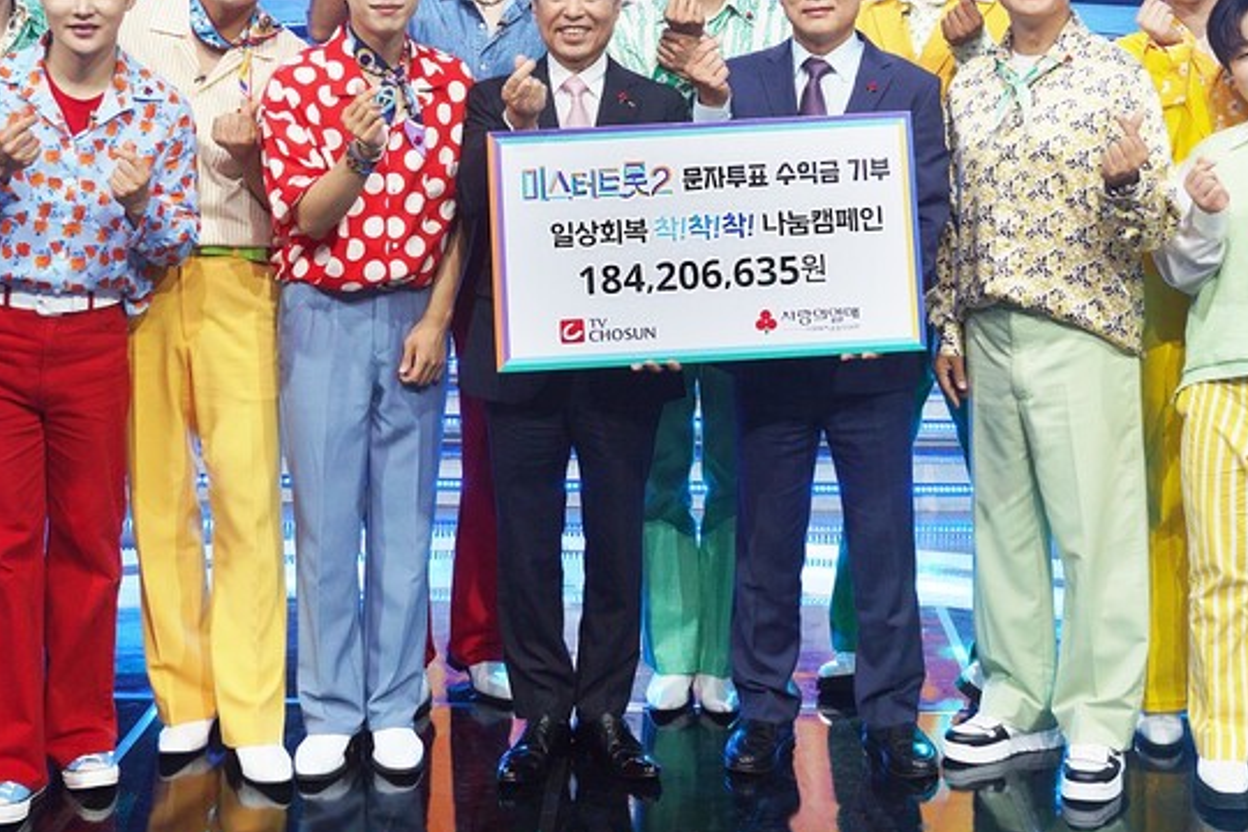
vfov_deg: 26.8
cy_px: 266
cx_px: 612
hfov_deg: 39.6
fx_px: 1733
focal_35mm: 50
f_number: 5.6
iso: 800
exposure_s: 1/100
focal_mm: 30
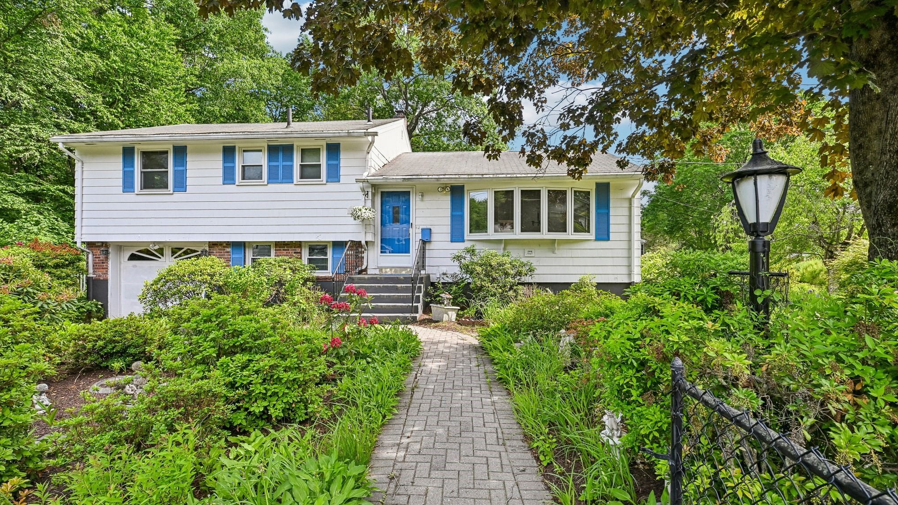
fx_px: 405
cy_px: 265
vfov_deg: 63.9
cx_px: 452
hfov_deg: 95.9
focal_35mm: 17
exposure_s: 1/250
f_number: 8
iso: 400
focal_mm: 16
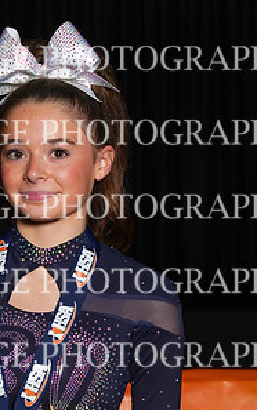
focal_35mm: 179
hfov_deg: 7.3
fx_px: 2003
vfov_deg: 11.6
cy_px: 392
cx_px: 31
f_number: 8
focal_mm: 90
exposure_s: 1/160
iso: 640
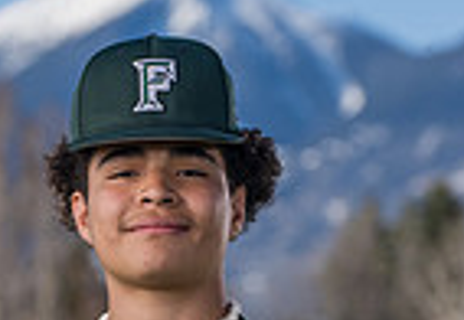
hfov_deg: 4.7
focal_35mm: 437
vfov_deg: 3.2
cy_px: 511
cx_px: 115
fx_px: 5694
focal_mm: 104
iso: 125
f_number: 4.5
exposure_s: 1/800
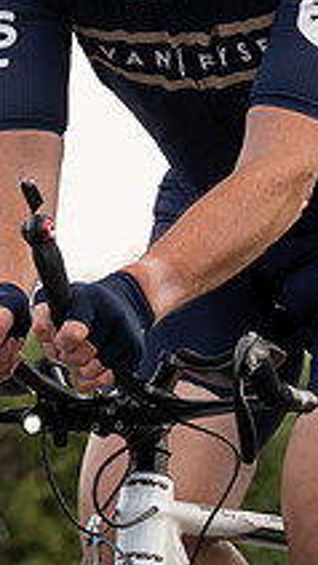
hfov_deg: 2.6
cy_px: 97
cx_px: 170
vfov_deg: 4.7
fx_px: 6897
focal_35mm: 461
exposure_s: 1/800
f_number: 4.5
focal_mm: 75
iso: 200
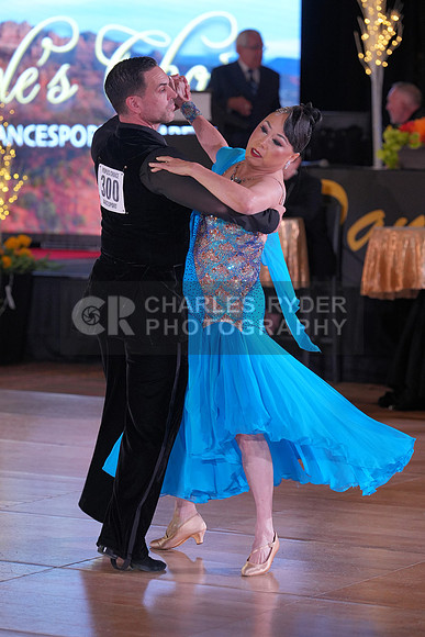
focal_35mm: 141
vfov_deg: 14.5
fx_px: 2495
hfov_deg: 9.7
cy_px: 318
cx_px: 212
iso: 1600
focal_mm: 141
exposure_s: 1/400
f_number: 4
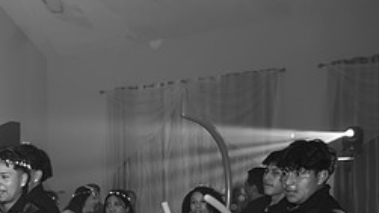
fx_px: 583
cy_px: 236
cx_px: -47
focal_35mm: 58
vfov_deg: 19.8
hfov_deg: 31.6
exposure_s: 1/80
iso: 800
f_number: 4.5
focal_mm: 24
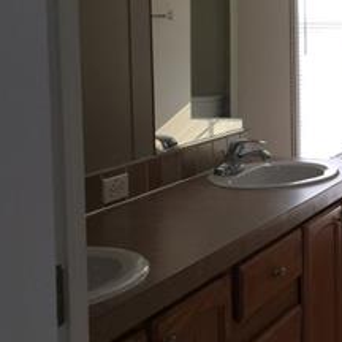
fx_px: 850
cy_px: 114
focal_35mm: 76
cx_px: 467
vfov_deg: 22.7
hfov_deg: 20.4
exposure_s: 1/60
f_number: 2.2
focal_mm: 4.15
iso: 32
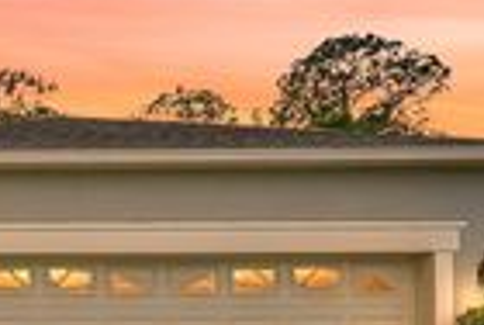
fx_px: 768
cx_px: -228
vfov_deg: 22.4
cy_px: 366
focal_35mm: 57
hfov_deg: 26.3
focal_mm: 16
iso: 400
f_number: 8
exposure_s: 1/500
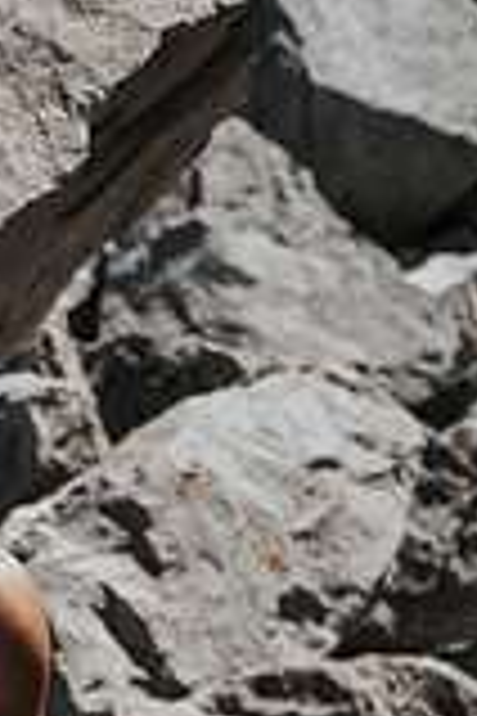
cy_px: 644
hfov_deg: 5.5
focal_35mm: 249
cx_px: -148
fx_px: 4939
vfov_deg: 8.3
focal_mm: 55
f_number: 4
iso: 50
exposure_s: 1/320
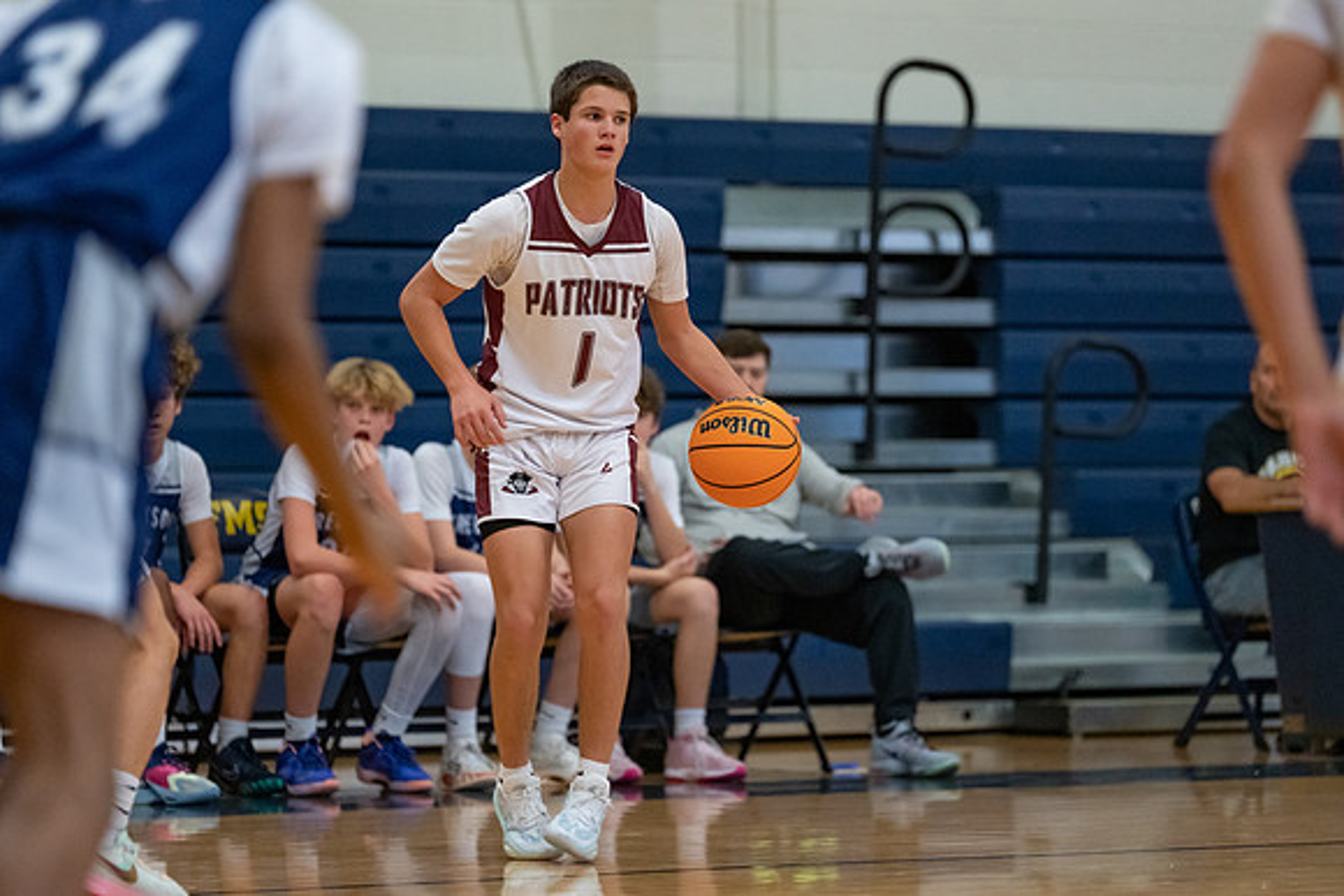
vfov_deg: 7.2
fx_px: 7105
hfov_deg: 10.8
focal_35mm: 190
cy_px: 448
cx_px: 672
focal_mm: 168
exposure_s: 1/1000
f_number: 2.8
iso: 5000
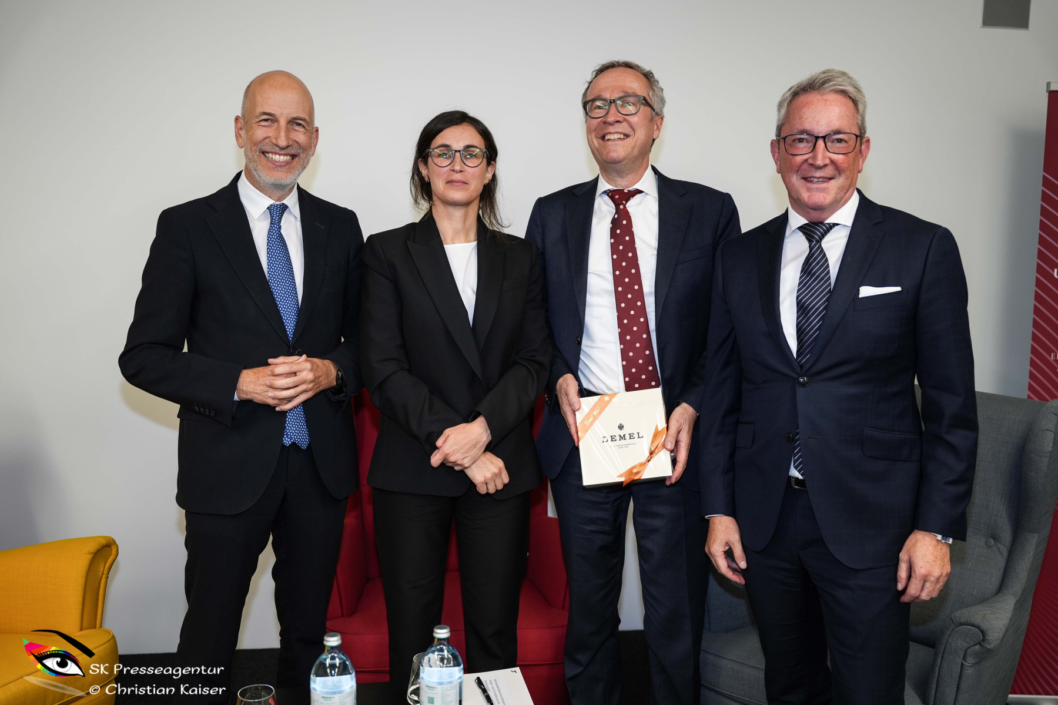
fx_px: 987
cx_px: 529
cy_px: 352
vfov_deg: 39.3
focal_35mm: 34
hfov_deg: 56.4
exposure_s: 1/60
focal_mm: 33.6
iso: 400
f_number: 2.8
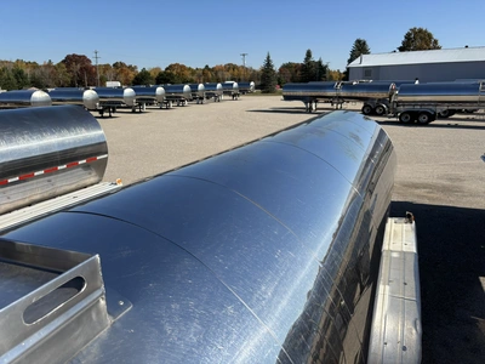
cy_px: 182
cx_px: 242
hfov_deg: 67.3
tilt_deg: -16.6
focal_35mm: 26
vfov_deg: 53.1
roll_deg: +0.3
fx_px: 364
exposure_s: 1/3788
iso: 50
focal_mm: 5.96
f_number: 1.6
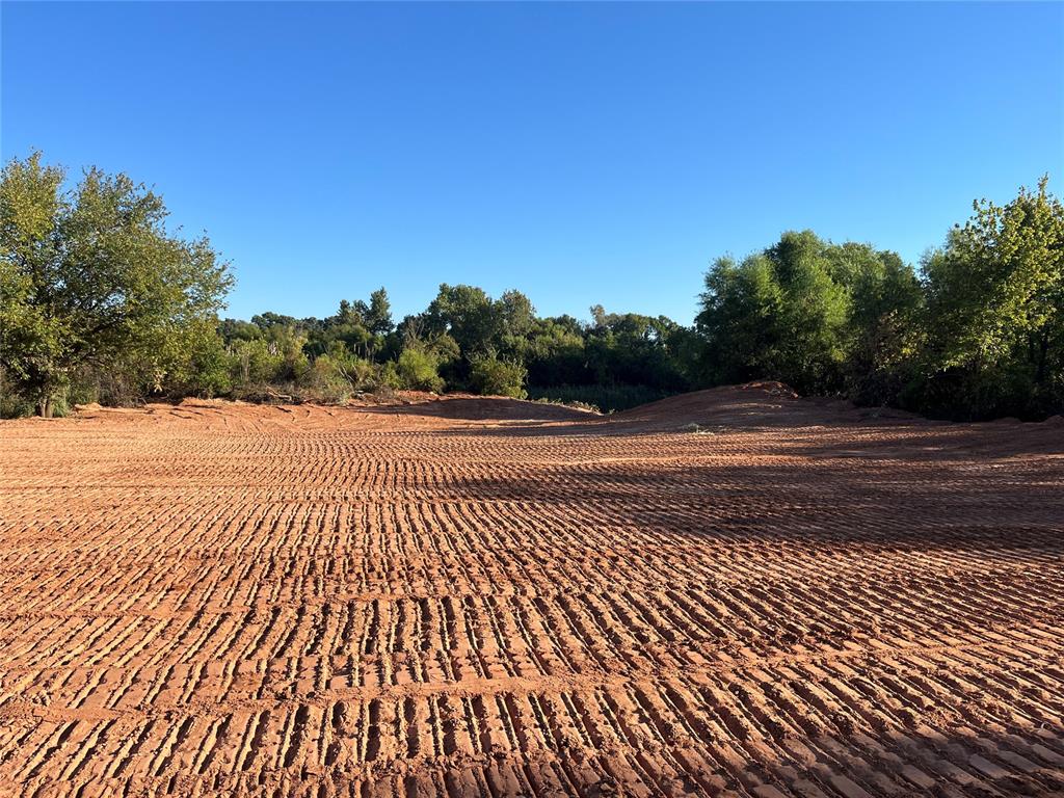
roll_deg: -0.4
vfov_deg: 53.1
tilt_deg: -1.5
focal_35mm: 26
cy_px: 399
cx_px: 532
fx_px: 799
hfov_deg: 67.3
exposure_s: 1/2309
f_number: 1.6
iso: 50
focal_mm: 5.1
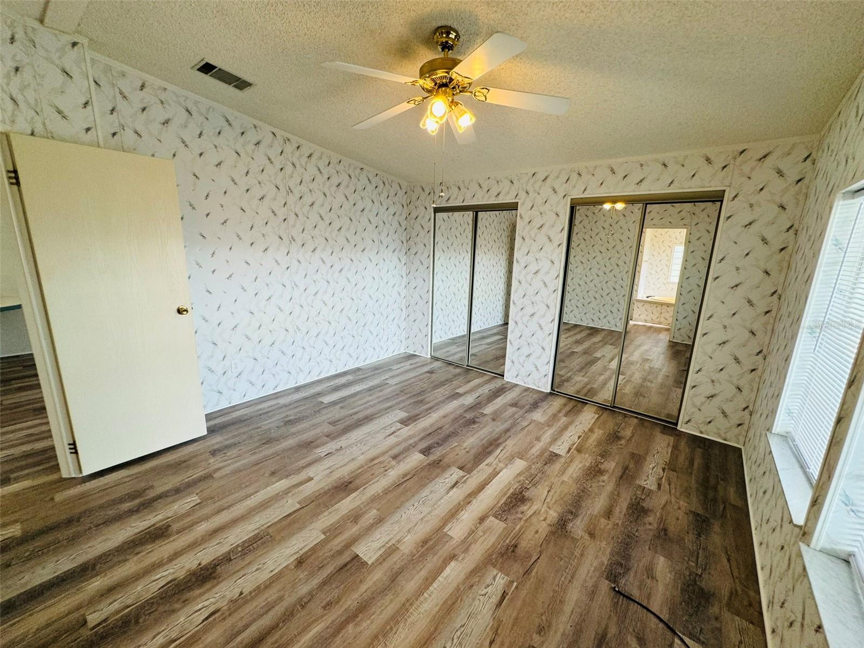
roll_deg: -2.2
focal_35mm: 14
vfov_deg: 85.7
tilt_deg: -13.7
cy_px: 324
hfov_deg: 102.1
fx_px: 349
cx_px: 432
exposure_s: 1/120
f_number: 2.2
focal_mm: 2.22
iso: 100
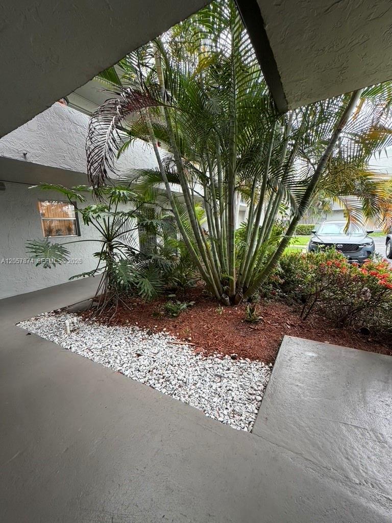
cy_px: 262
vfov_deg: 102.1
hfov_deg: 85.7
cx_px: 196
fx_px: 211
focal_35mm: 14
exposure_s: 1/121
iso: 160
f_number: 2.2
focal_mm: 2.22
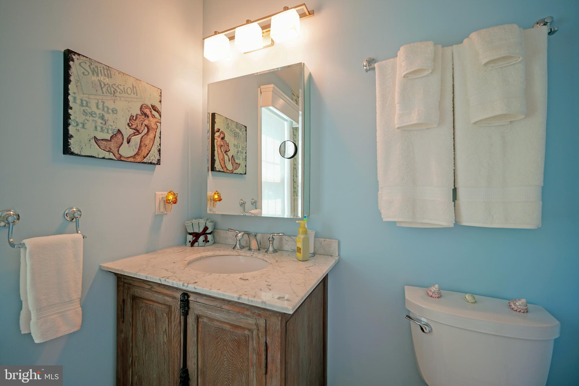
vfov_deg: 77.3
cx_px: 290
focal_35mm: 15
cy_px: 193
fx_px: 241
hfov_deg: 100.4
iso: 125
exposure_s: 1/30
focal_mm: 10
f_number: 2.8
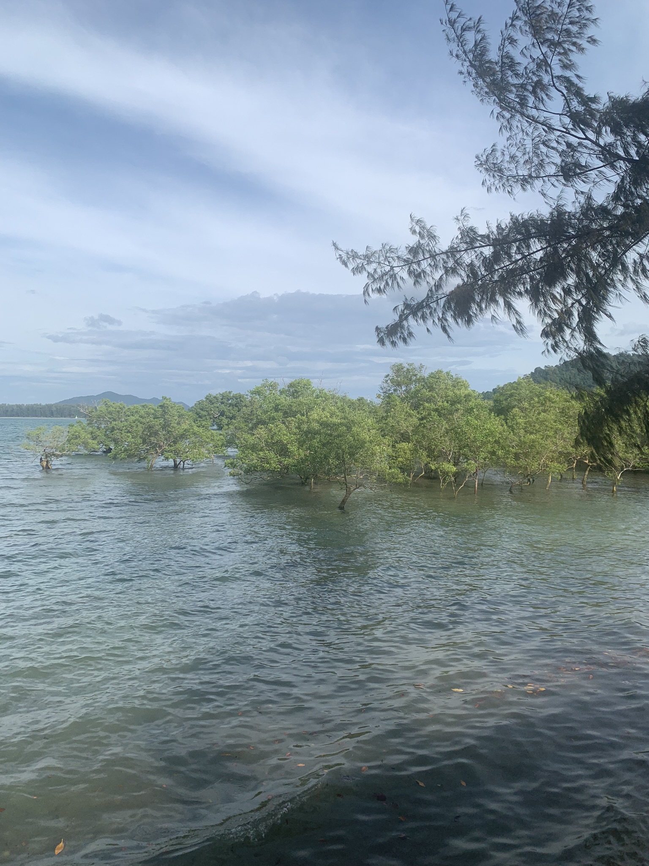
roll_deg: +0.0
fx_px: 650
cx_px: 324
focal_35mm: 26
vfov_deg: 67.3
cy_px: 433
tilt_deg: +0.6
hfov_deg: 53.1
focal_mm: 4.25
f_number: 1.8
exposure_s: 1/2309
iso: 25
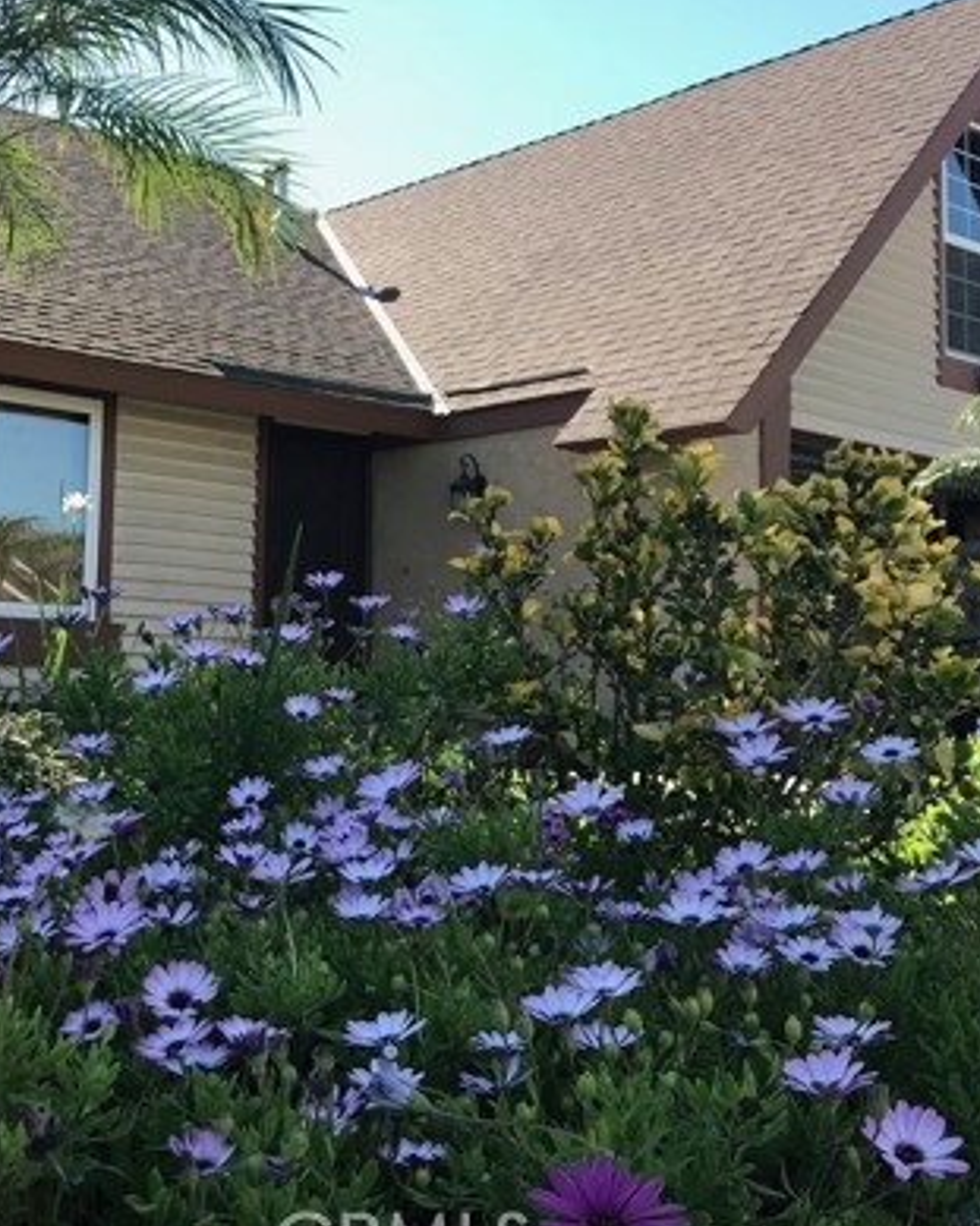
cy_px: 529
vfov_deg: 41.1
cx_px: 312
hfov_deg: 33.1
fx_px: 1632
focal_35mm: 45
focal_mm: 3.99
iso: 20
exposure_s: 1/754
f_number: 1.8
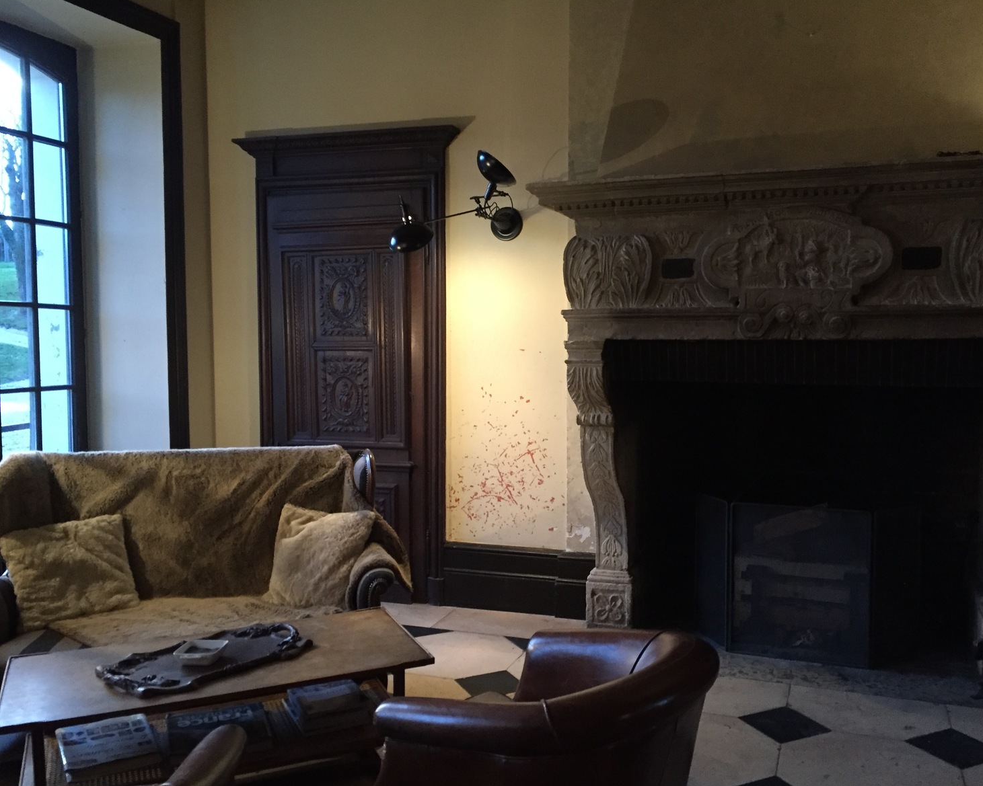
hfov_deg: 57.1
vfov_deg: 47.1
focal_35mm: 31
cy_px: 399
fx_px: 902
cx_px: 538
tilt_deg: -3.7
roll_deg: +0.4
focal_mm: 4.15
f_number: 2.2
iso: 250
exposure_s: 1/17
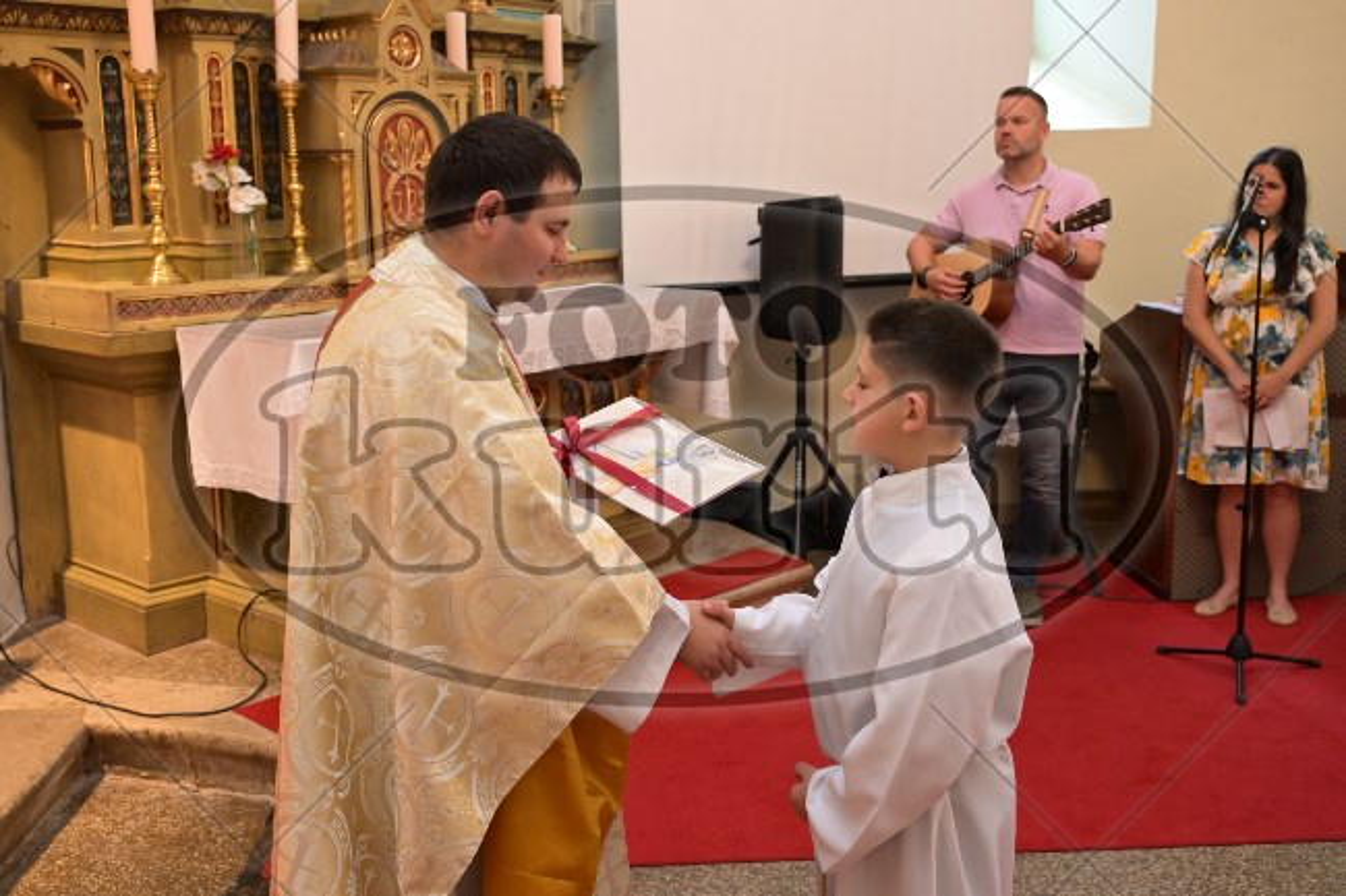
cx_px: 673
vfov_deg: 35.9
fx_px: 1383
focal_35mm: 37
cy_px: 448
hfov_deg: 51.9
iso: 4000
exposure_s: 1/125
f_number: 4
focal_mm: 37
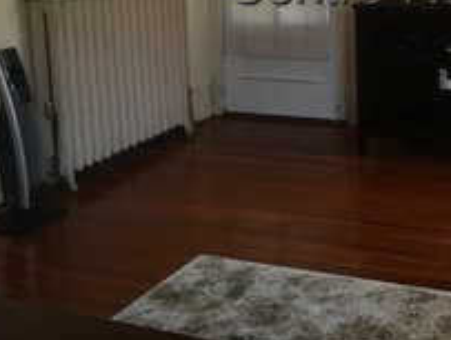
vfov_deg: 21.9
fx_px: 835
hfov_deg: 28.1
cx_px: 470
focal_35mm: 64
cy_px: -21
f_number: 2.2
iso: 50
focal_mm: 4.15
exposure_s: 1/33
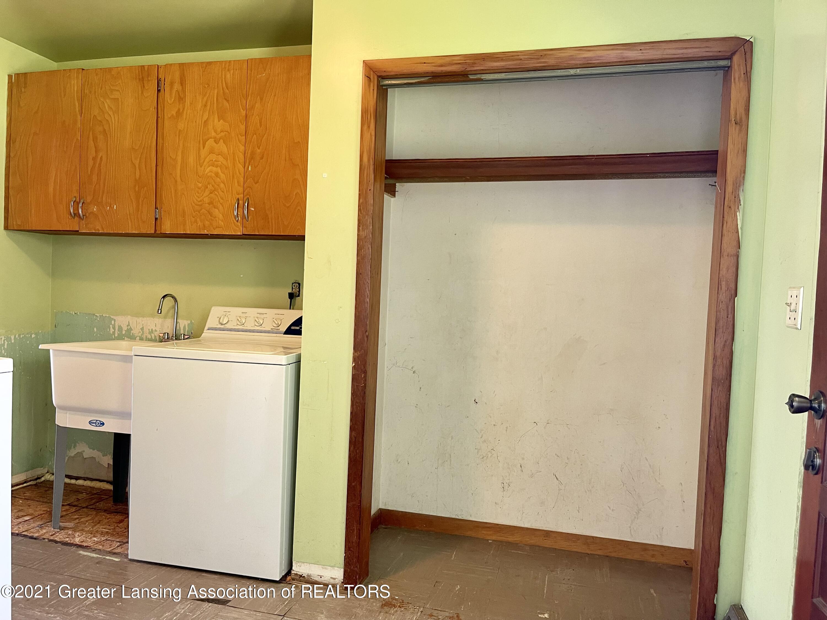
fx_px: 621
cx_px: 414
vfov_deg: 53.1
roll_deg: -2.8
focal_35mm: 26
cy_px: 310
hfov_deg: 67.3
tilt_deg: -2.8
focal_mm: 5.1
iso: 160
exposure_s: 1/60
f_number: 1.6
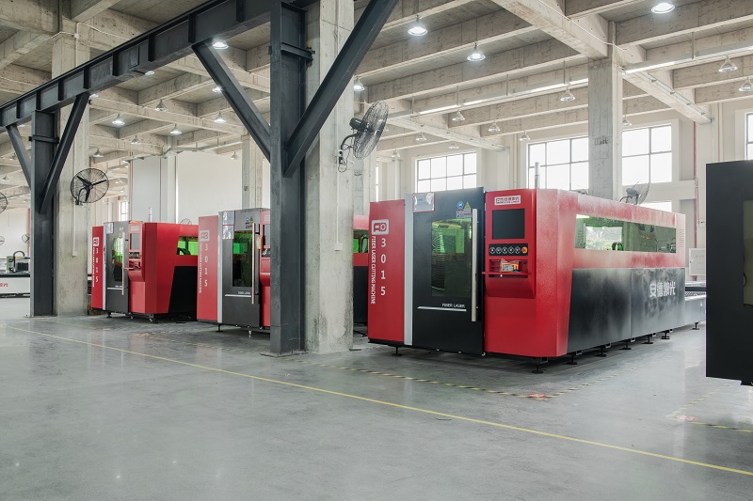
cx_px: 376
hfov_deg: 60.3
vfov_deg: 42.3
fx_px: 648
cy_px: 250
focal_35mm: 31
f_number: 11
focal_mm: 31
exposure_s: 1/1.67
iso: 200
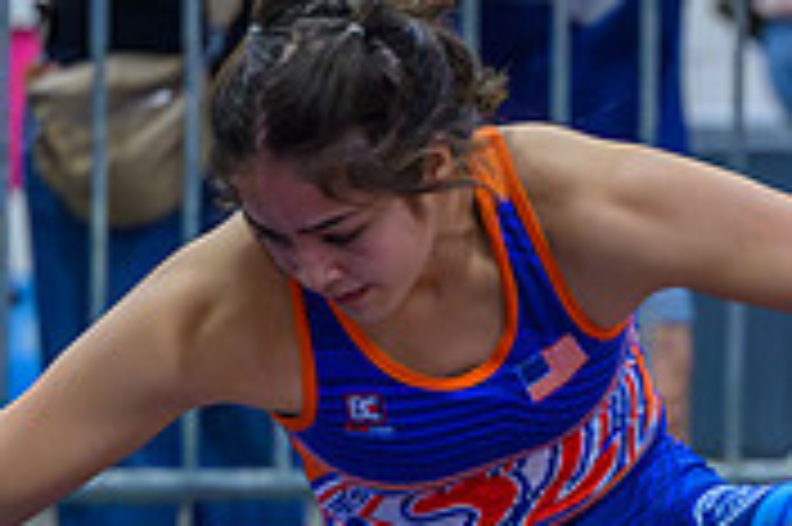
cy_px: 869
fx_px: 9077
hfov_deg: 5.0
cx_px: 962
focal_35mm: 413
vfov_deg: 3.3
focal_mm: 95
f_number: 2.8
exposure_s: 1/800
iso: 8000
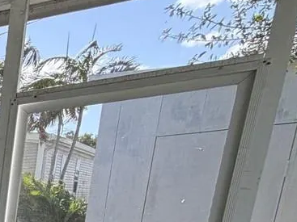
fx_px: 523
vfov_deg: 20.0
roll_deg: +2.6
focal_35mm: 61
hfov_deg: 18.7
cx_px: -307
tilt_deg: -13.7
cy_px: 351
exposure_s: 1/475
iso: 64
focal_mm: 2.22
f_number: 2.2
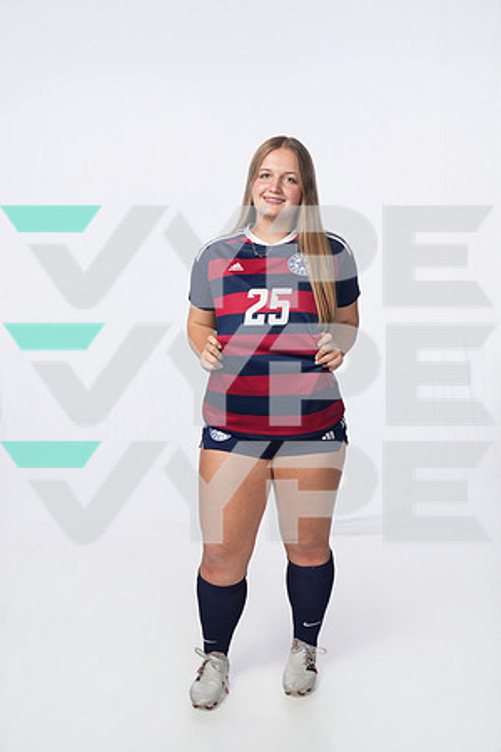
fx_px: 898
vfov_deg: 45.4
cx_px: 250
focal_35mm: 43
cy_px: 376
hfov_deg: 31.2
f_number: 8
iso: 800
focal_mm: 43
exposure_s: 1/250
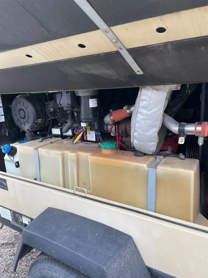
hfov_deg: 53.1
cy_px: 139
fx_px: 208
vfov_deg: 67.3
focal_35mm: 26
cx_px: 104
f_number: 1.6
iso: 50
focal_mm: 4.2
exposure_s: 1/121
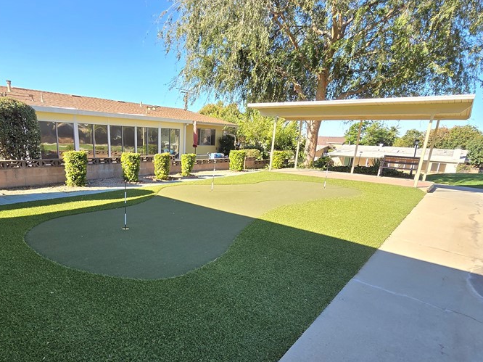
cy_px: 227
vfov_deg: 64.9
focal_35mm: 20
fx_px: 279
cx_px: 186
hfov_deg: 80.5
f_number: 2.2
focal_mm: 2.2
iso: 50
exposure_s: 1/545
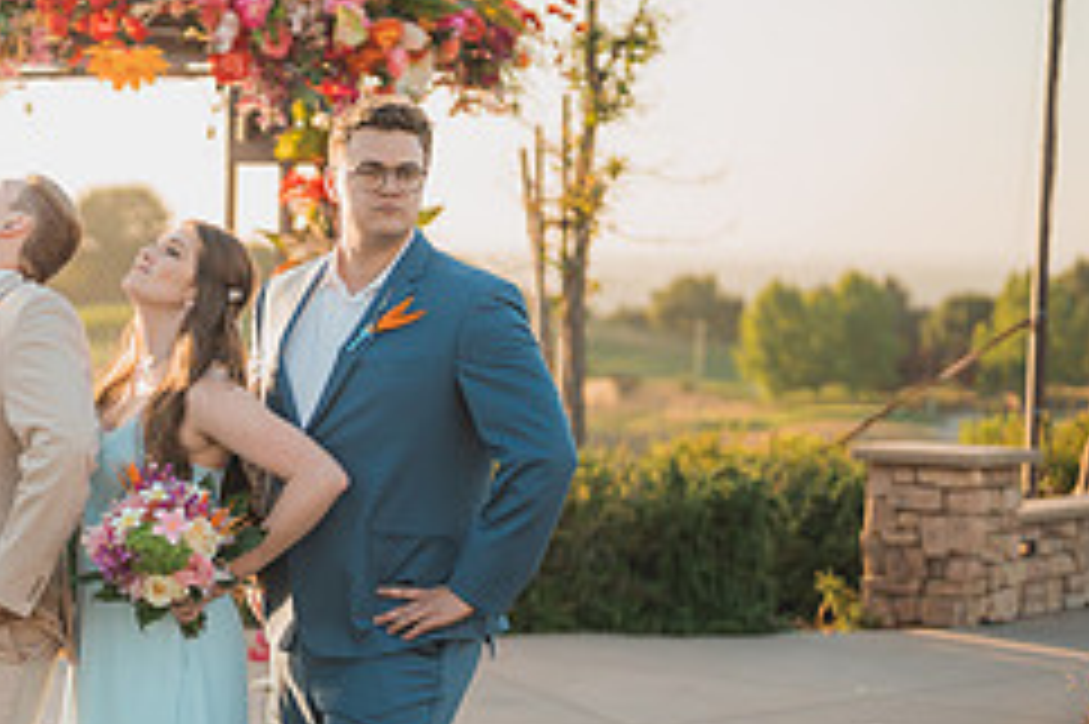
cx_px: -184
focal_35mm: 120
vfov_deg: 11.4
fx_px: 3627
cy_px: 470
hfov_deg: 16.4
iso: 200
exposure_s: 1/3200
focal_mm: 50
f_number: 1.2
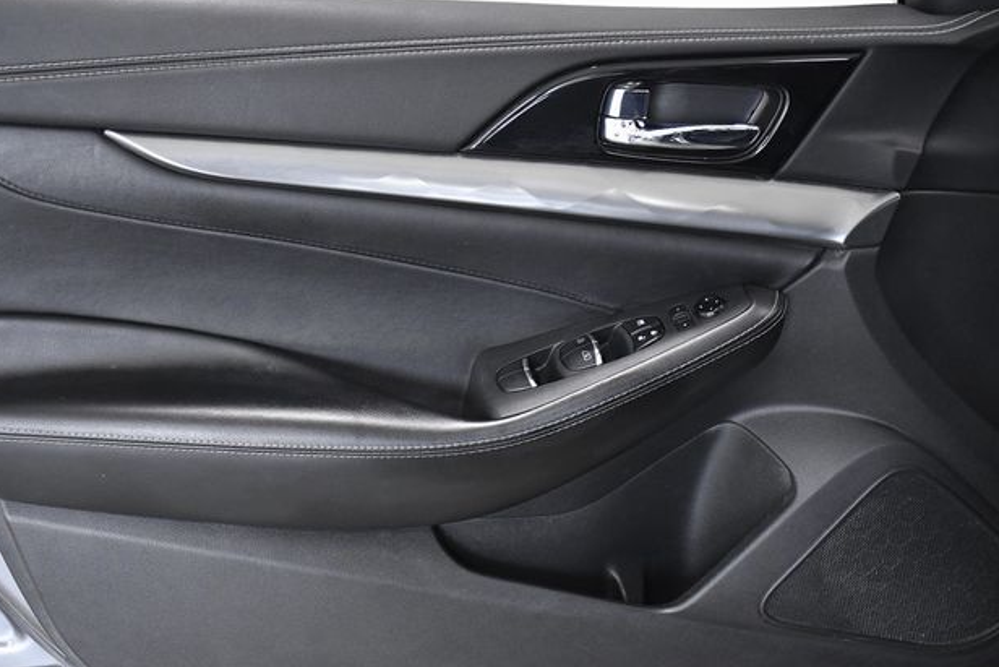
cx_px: 483
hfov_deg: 37.5
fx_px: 1471
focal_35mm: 53
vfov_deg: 25.5
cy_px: 325
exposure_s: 1/400
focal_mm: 34
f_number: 4.2
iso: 2500
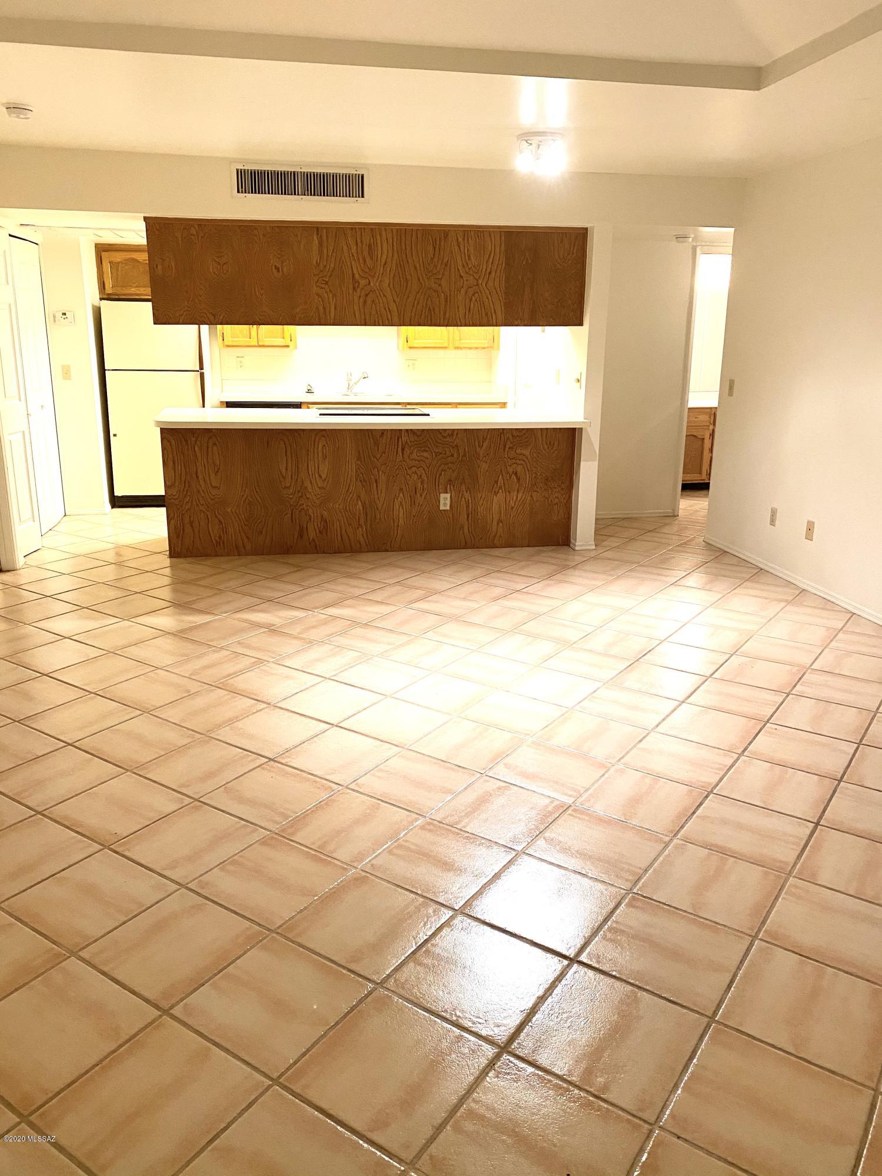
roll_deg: -0.8
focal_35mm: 26
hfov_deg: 53.1
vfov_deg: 67.3
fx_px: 883
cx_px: 441
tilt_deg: -15.2
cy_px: 588
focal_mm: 4.25
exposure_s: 1/60
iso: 250
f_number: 1.8
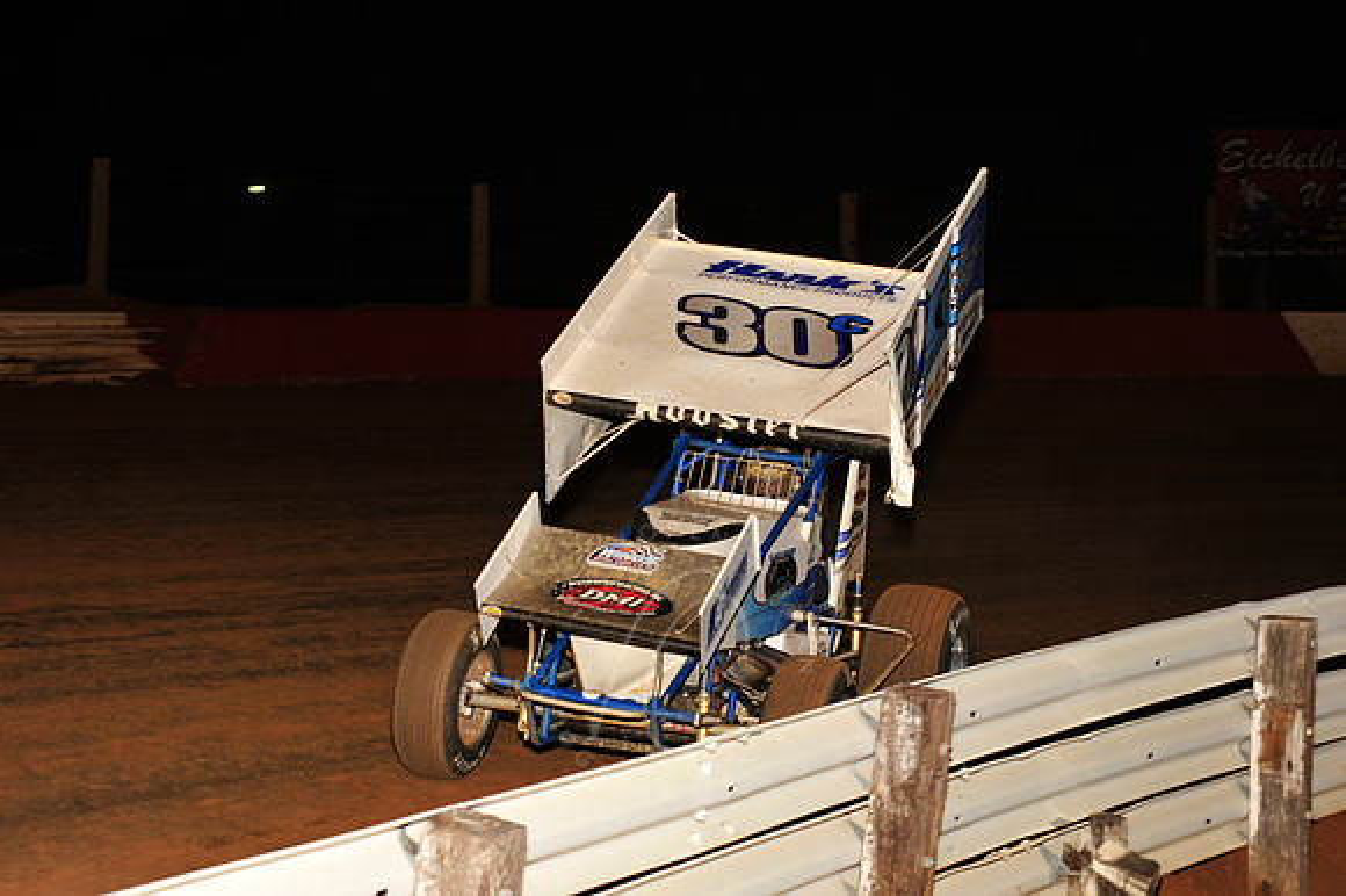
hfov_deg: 25.4
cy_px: 448
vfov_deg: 17.0
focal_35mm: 80
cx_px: 673
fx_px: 2989
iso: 1000
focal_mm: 80
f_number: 7.1
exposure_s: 1/250
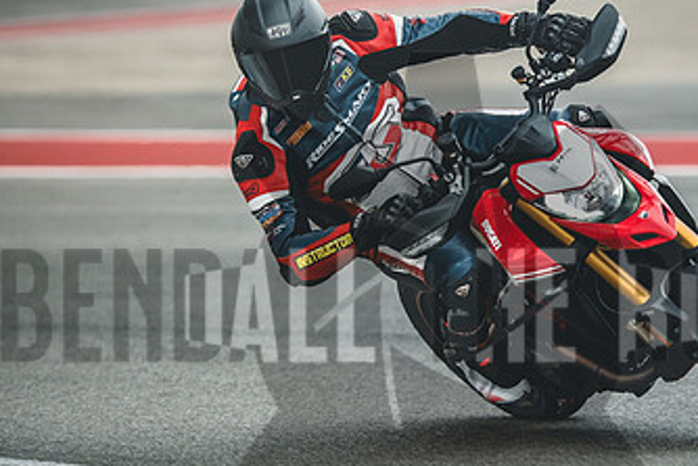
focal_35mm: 521
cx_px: 441
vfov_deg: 2.6
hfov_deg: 4.0
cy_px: 308
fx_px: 10105
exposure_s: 1/3200
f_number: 2
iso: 1000
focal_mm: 200
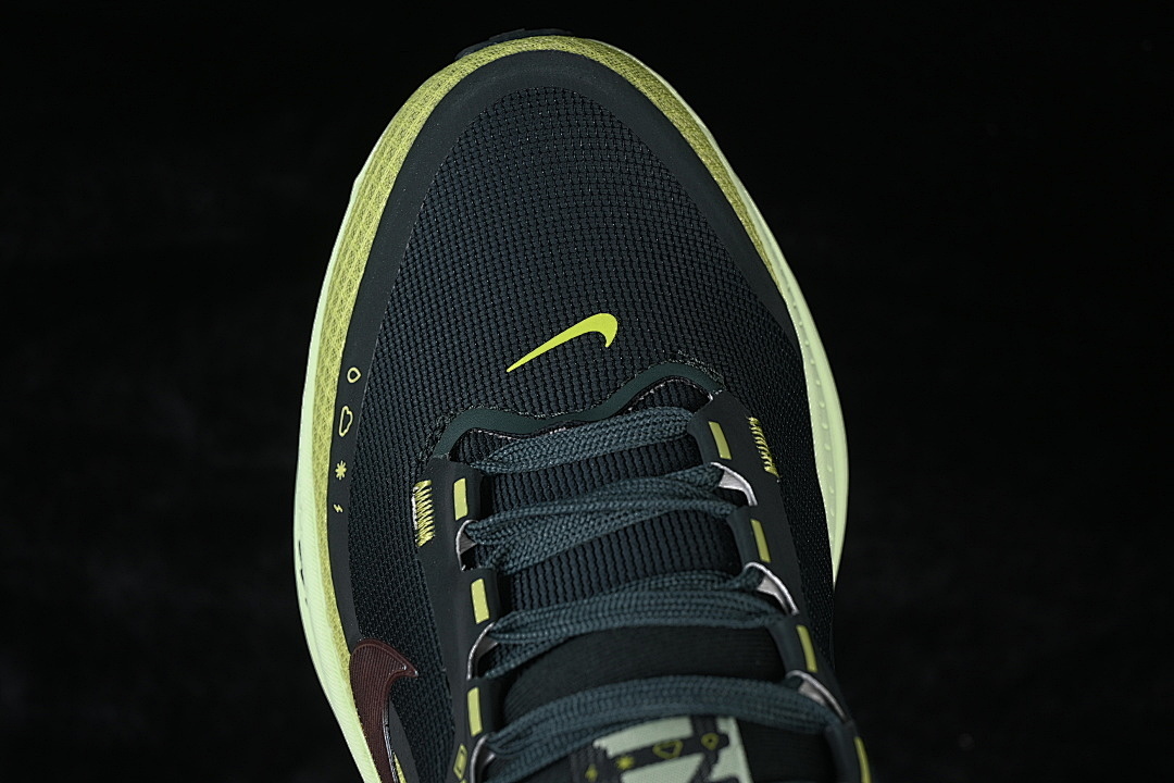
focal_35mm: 75
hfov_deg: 27.0
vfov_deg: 18.2
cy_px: 392
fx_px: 2446
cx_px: 587
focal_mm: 50
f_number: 6.3
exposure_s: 1/60
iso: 160
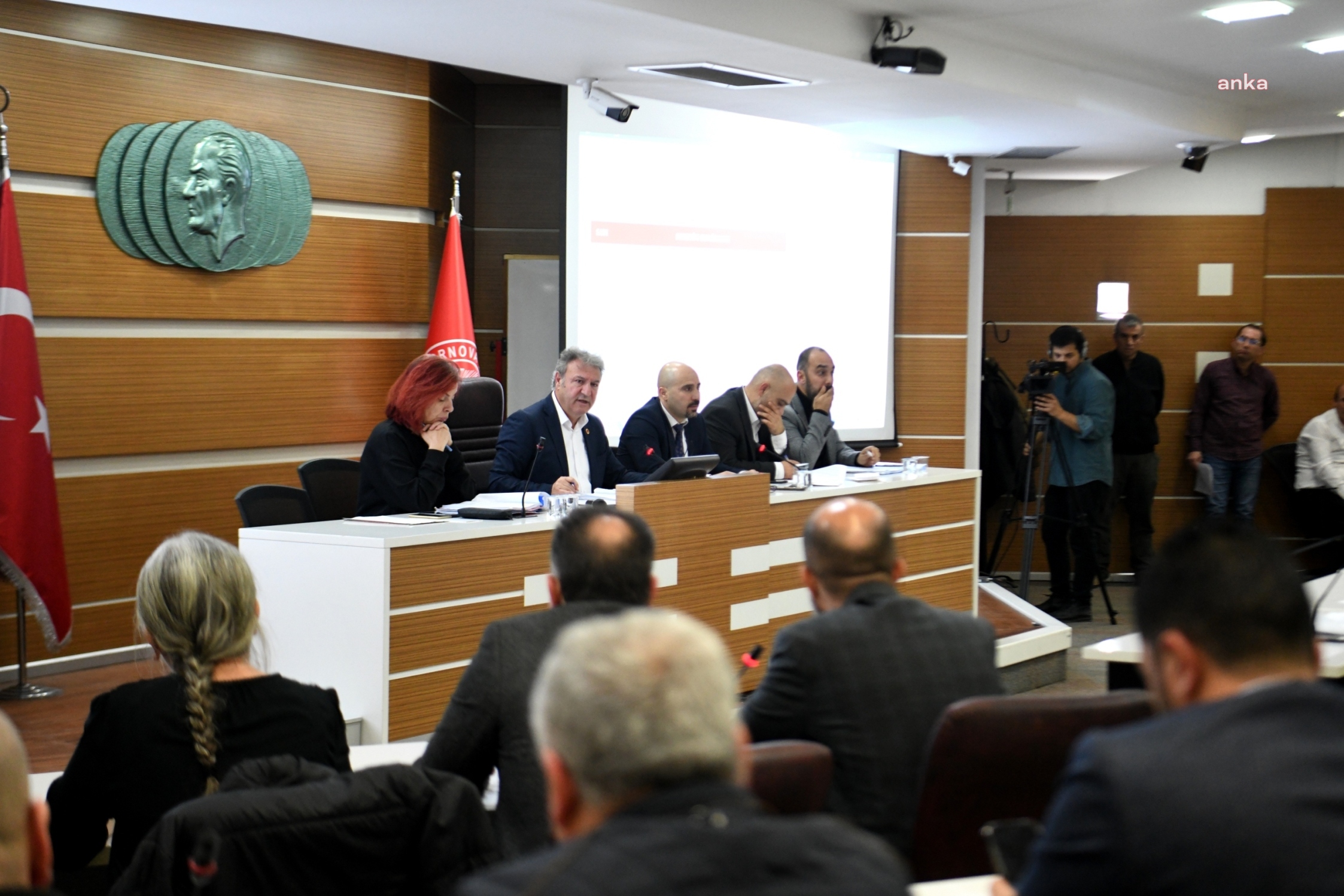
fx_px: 2427
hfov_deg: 31.0
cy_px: 448
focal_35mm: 65
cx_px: 672
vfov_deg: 20.9
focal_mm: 65
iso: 3200
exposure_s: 1/125
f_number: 2.8
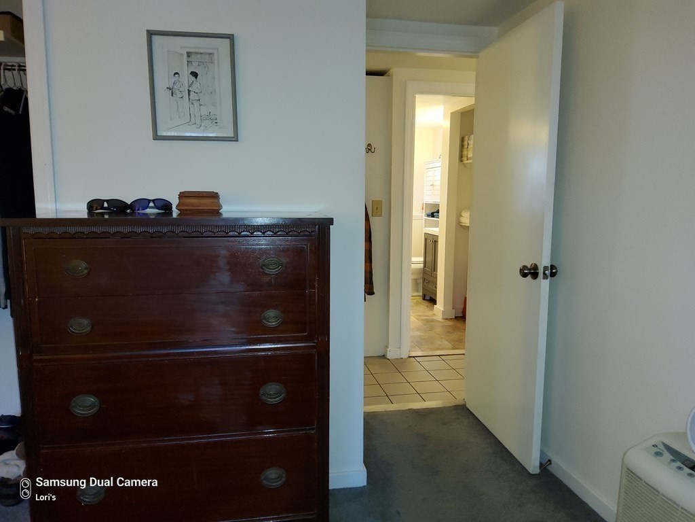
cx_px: 348
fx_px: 522
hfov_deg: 67.3
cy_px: 261
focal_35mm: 26
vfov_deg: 53.1
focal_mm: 3.08
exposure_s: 1/25
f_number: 2
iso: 125
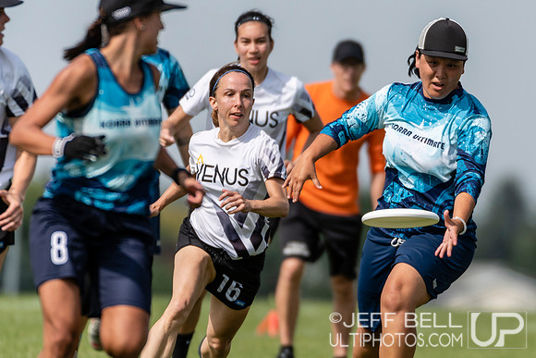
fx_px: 13889
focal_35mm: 933
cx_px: 417
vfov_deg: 1.5
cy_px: 179
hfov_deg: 2.2
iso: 100
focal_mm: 400
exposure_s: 1/1250
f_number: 4
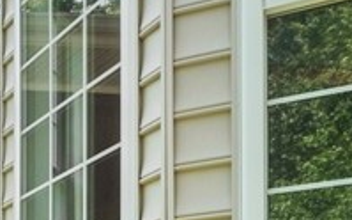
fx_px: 858
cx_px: -324
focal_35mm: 90
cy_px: 446
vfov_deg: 12.7
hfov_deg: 17.5
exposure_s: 1/640
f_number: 7.1
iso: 1000
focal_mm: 16.1
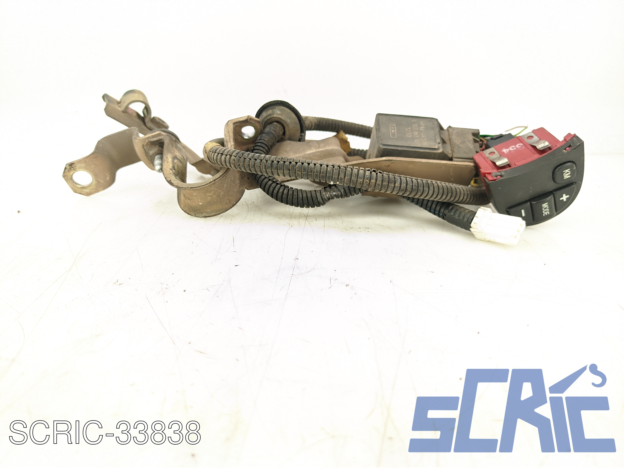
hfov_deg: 67.3
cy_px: 234
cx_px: 312
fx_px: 469
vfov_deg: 53.1
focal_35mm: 26
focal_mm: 4.75
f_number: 1.65
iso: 1430
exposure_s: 1/1000
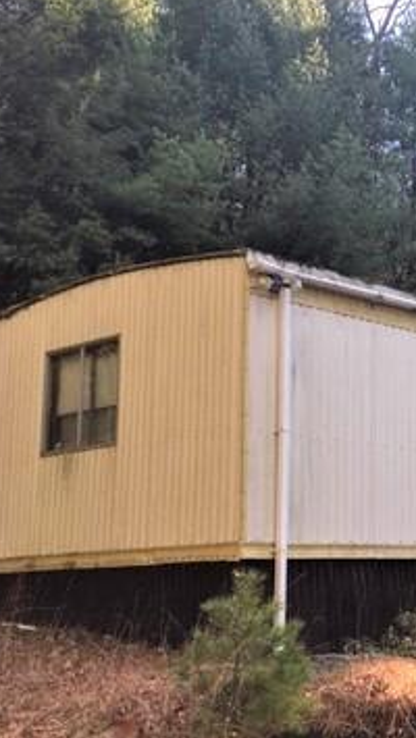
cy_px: 374
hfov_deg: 18.6
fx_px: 1116
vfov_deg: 36.6
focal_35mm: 57
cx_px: 632
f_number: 2.2
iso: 25
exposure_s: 1/265
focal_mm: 4.15
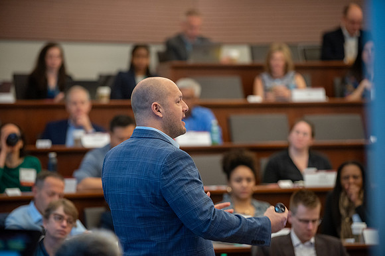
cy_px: 128
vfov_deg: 8.6
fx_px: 1712
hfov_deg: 12.8
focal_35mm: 160
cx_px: 192
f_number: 2.8
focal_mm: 160
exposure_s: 1/160
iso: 2000
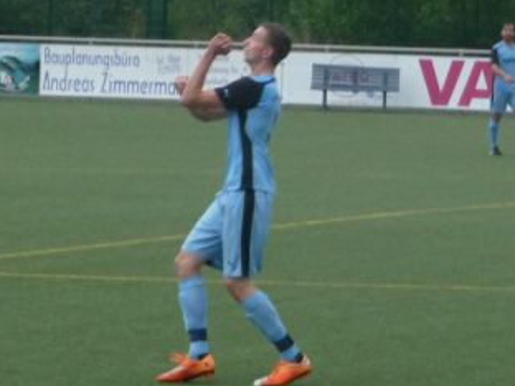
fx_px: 4686
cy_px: 23
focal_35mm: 315
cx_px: 360
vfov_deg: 4.7
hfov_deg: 6.3
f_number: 4.7
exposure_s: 1/160
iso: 400
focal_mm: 21.8
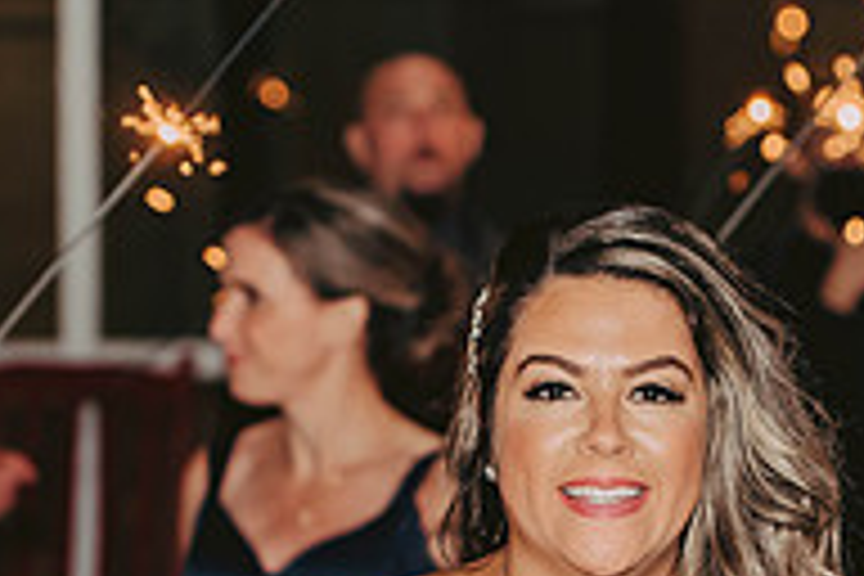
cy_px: 614
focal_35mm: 211
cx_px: 716
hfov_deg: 9.7
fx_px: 5064
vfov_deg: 6.5
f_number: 3.2
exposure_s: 1/80
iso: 500
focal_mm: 70
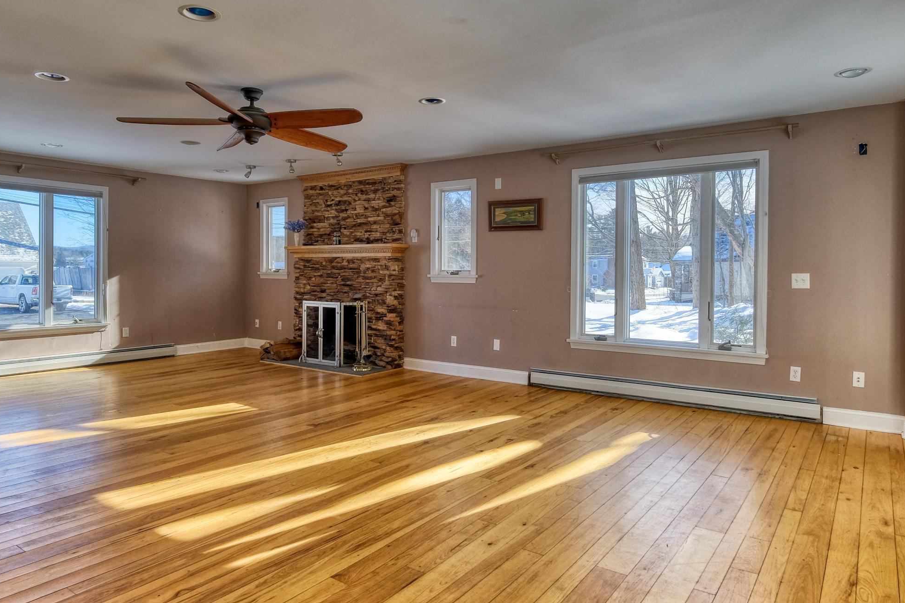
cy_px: 266
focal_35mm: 23
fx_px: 578
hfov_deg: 76.0
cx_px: 414
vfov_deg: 55.0
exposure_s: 1/58
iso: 800
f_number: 4
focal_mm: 10
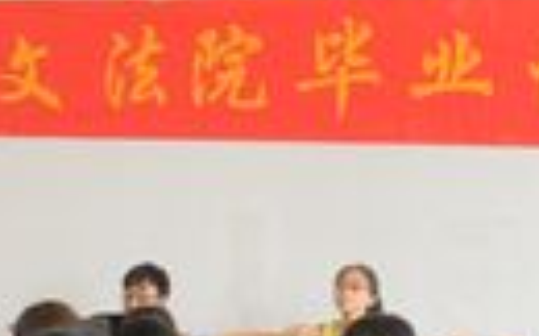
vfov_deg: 10.2
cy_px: 317
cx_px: 232
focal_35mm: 127
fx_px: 1864
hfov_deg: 16.4
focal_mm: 6.6
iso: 100
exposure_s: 1/30
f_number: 3.5
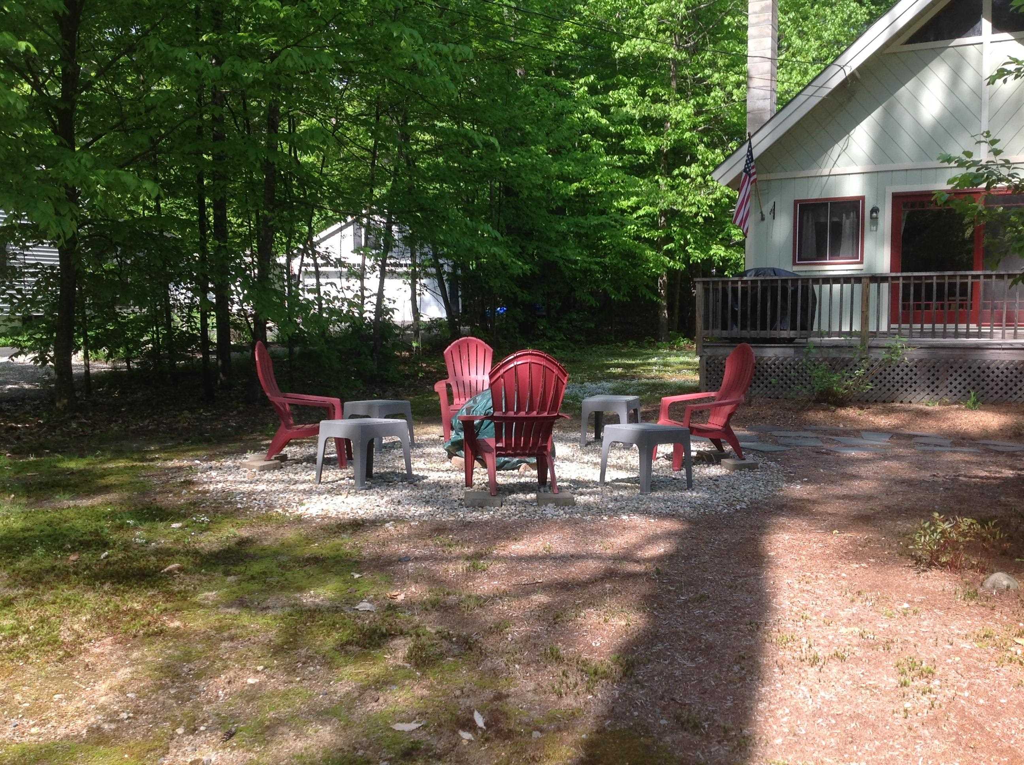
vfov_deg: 40.6
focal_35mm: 35
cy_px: 382
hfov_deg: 52.7
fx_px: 1034
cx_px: 512
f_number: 2.4
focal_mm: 4.28
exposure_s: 1/444
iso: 50
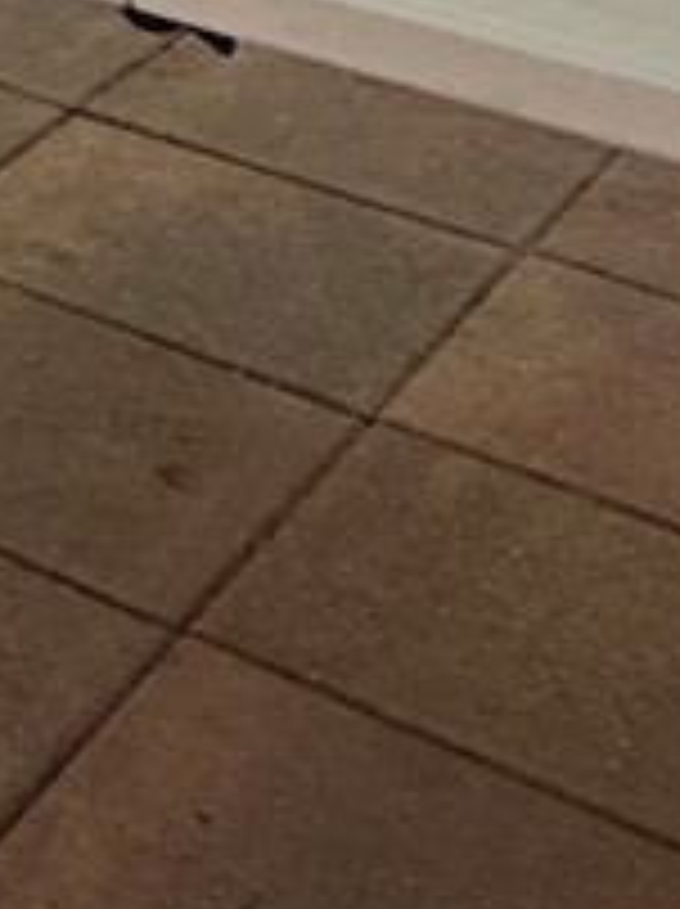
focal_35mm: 111
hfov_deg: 10.1
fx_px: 2913
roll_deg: +1.3
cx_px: -1310
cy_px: -904
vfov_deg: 14.7
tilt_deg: -4.5
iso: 50
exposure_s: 1/830
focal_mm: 2.22
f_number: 2.2
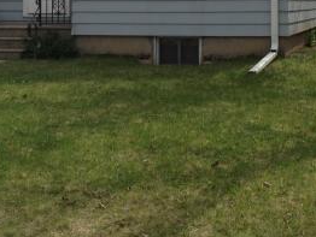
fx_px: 667
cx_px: 228
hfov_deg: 26.4
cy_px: -19
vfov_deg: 19.4
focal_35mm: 73
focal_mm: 3.3
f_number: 2.4
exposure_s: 1/1136
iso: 25
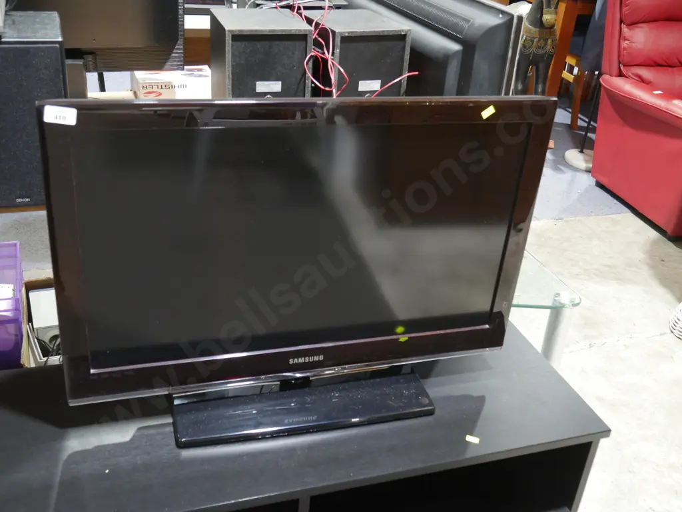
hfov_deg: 46.8
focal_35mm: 40
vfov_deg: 36.0
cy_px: 256
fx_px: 788
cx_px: 341
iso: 2000
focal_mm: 20
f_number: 4.4
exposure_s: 1/60
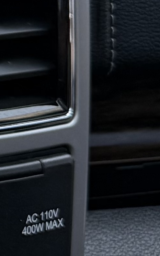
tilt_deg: -22.4
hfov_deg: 6.1
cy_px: -32
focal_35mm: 184
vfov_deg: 11.2
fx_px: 1283
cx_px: -447
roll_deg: -5.1
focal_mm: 6.76
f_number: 1.78
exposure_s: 1/467
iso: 80
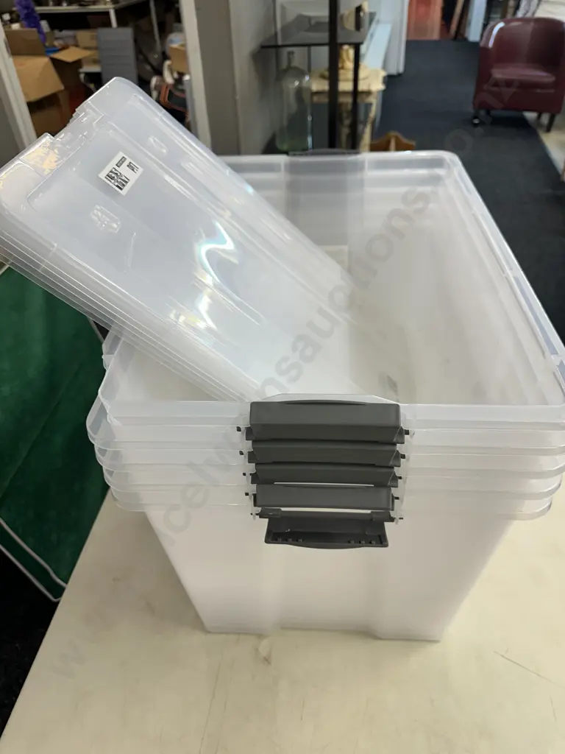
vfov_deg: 71.6
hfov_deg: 56.8
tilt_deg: -40.0
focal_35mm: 24
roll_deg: +2.3
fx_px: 522
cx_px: 282
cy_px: 377
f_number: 1.78
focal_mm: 6.86
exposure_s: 1/100
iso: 100
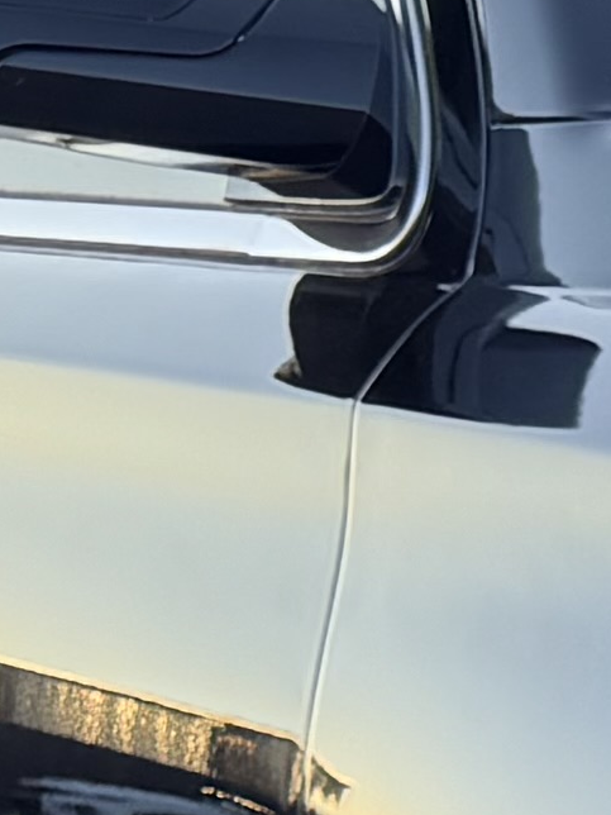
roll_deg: -0.5
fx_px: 5013
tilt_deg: -14.9
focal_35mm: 213
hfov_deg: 6.0
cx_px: 2273
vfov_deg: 8.8
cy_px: 1639
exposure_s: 1/250
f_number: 1.78
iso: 64
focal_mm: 6.76
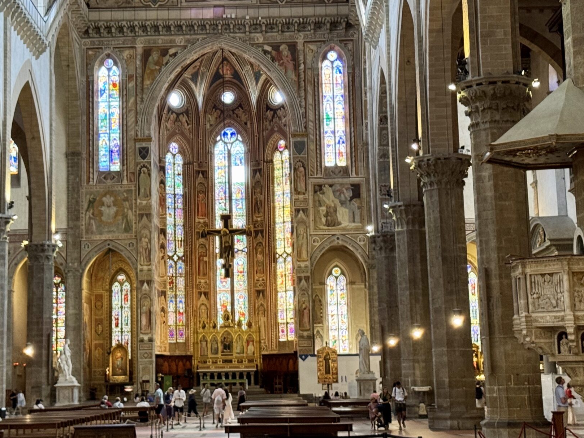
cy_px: 147
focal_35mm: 76
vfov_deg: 19.3
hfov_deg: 25.6
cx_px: 230
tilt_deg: +11.5
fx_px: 1282
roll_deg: +1.5
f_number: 1.78
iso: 200
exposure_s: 1/33
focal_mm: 6.76
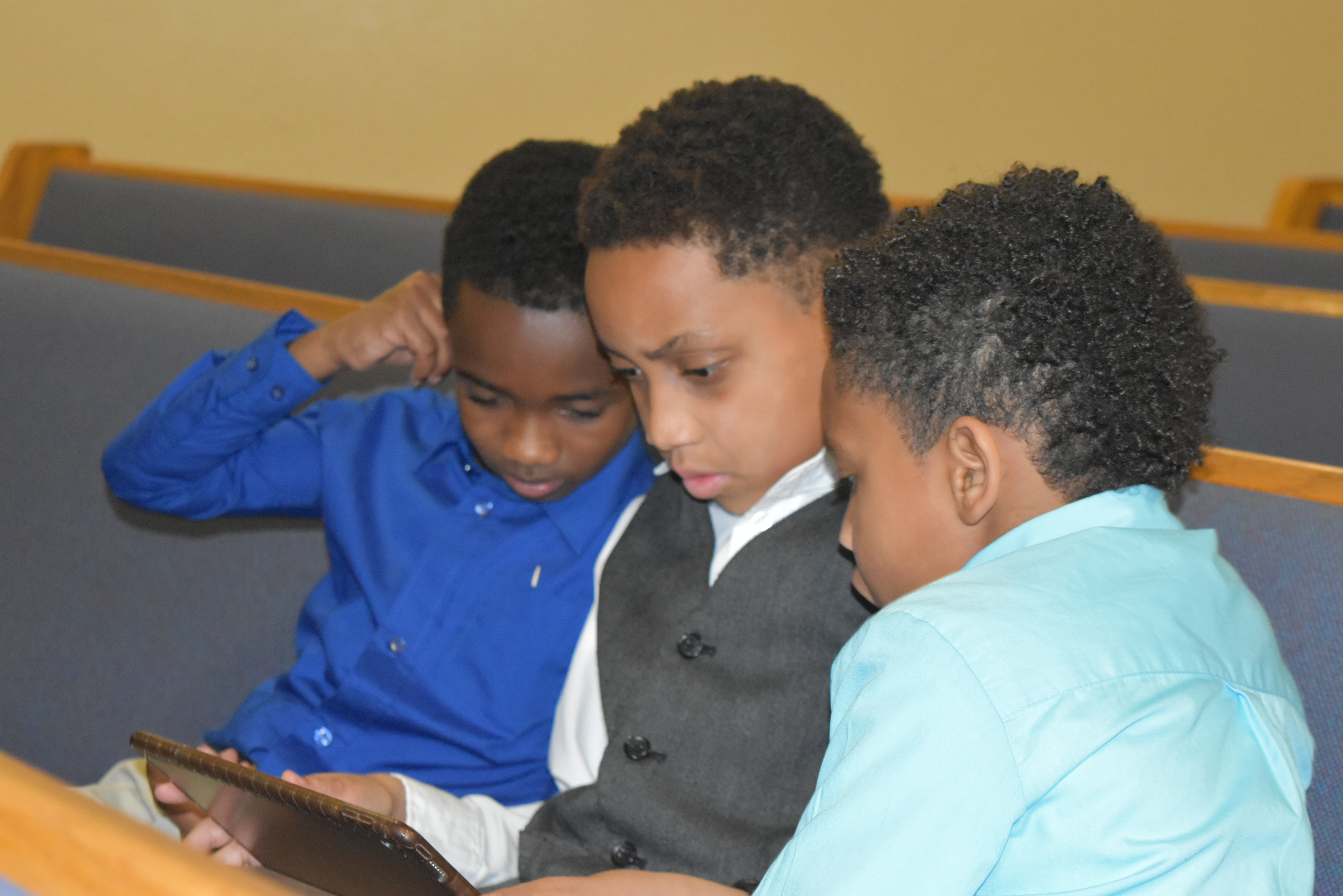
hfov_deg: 26.0
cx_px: 672
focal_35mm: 78
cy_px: 448
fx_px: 2910
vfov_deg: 17.5
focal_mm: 52
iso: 4000
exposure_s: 1/60
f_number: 5.6
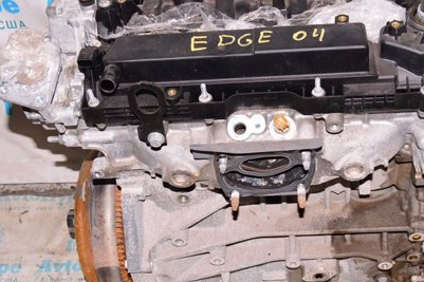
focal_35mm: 60
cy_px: 170
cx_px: 256
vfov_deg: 22.6
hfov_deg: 33.4
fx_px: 704
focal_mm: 25
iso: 1600
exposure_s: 1/160
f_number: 8
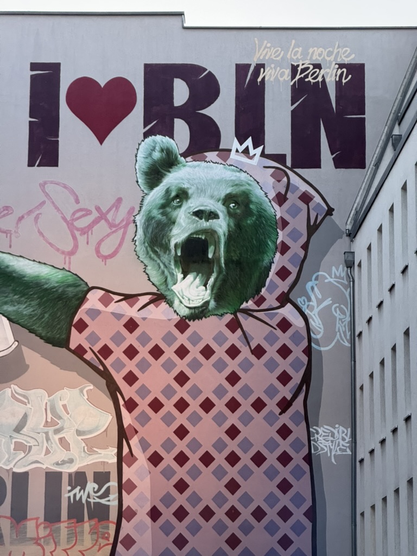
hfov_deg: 12.3
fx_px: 1927
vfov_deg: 16.4
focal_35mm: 120
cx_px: 208
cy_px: 278
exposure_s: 1/60
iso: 400
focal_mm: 15.66
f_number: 2.8
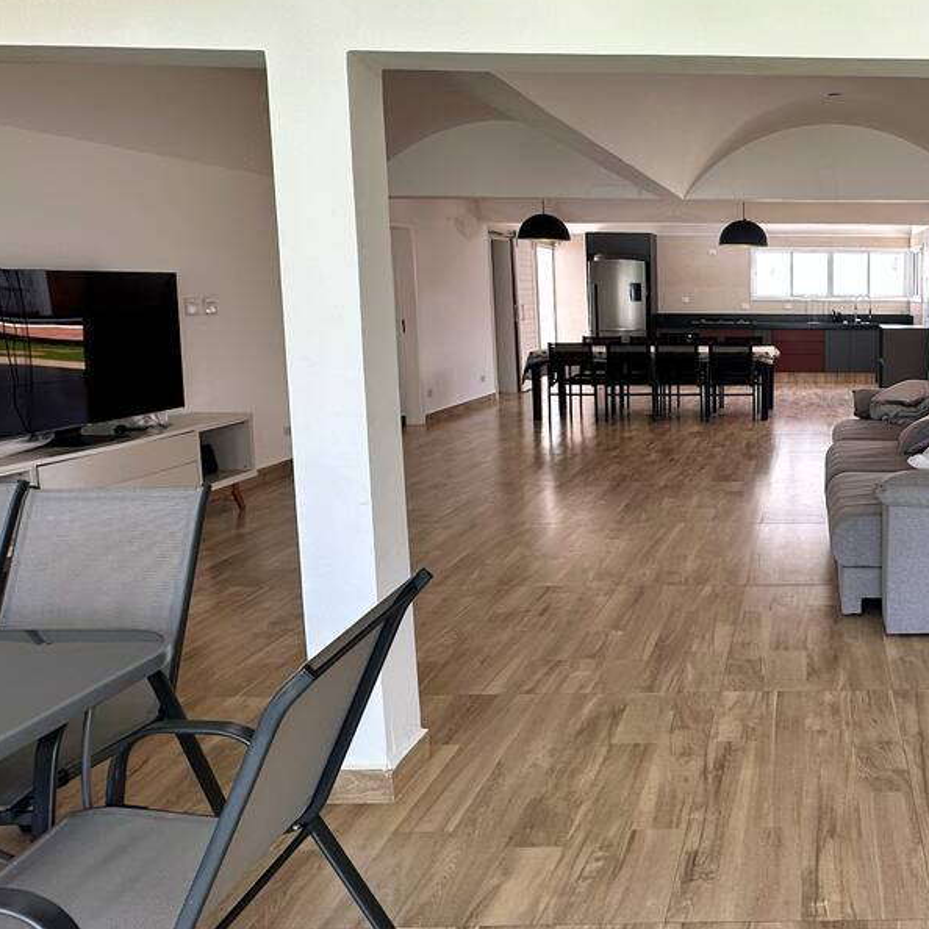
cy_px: 399
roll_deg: -0.5
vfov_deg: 53.8
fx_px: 911
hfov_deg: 48.1
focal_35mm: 30
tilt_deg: -7.2
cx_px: 845
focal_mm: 2.22
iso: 40
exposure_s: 1/112
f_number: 2.2
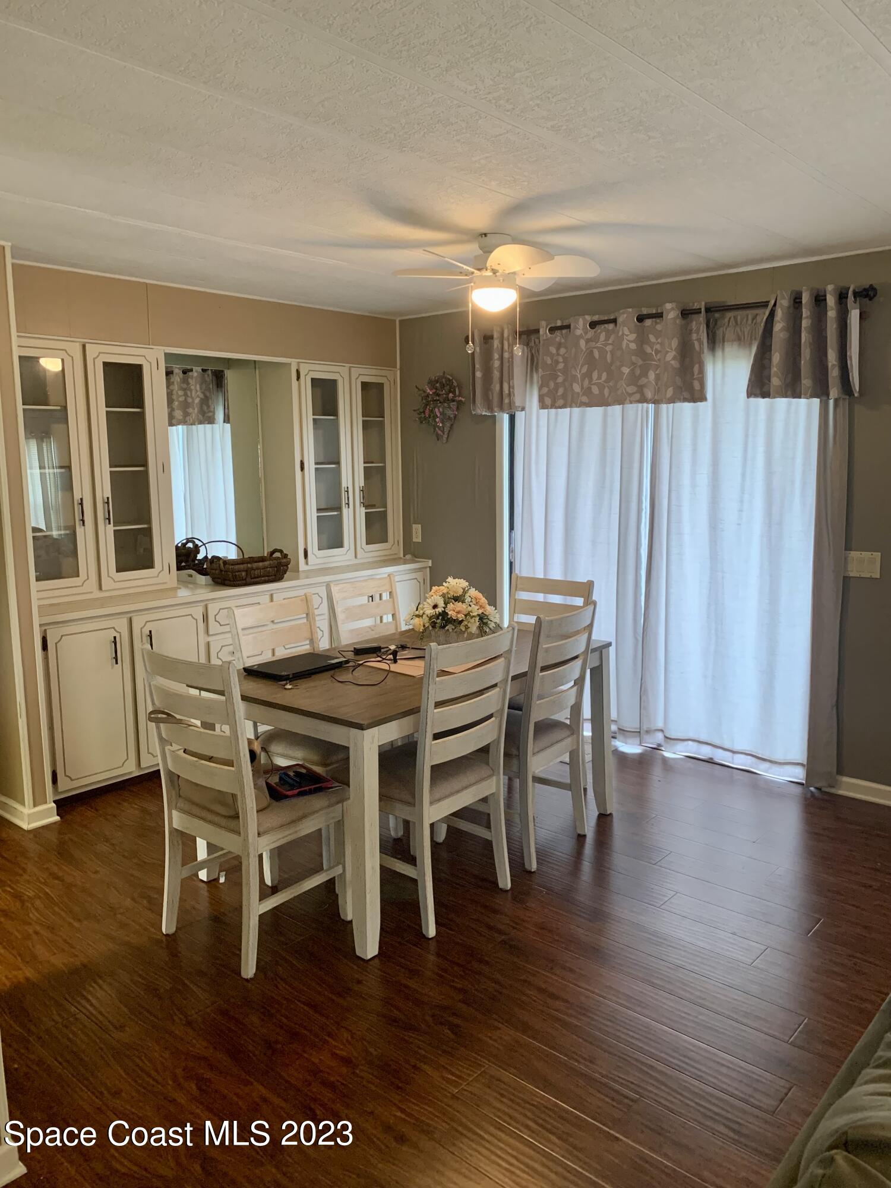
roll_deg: +0.4
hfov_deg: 53.1
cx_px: 446
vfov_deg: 67.3
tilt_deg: -8.0
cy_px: 594
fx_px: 892
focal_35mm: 26
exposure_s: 1/60
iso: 400
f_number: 1.8
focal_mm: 4.25
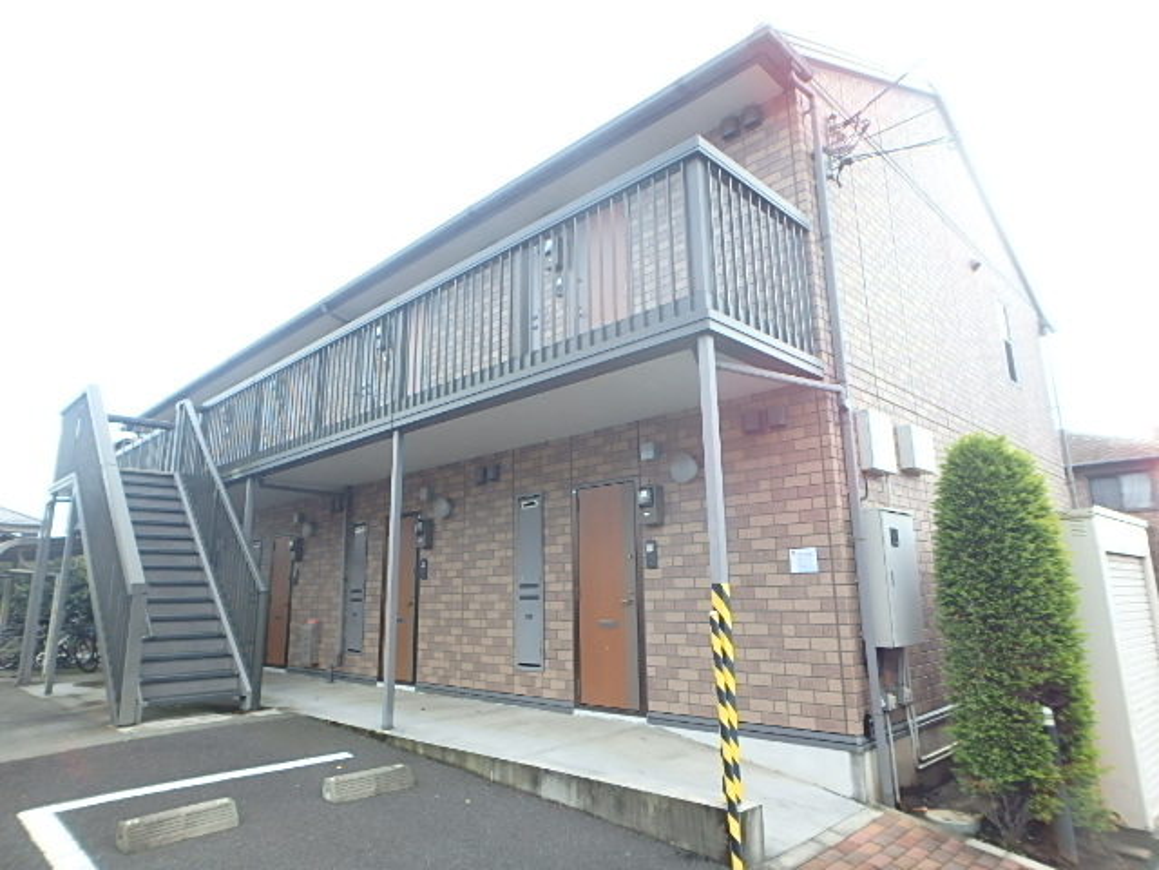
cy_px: 435
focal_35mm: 21
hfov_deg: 79.0
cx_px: 580
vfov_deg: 63.4
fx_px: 703
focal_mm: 3.7
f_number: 3.5
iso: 125
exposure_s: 1/160
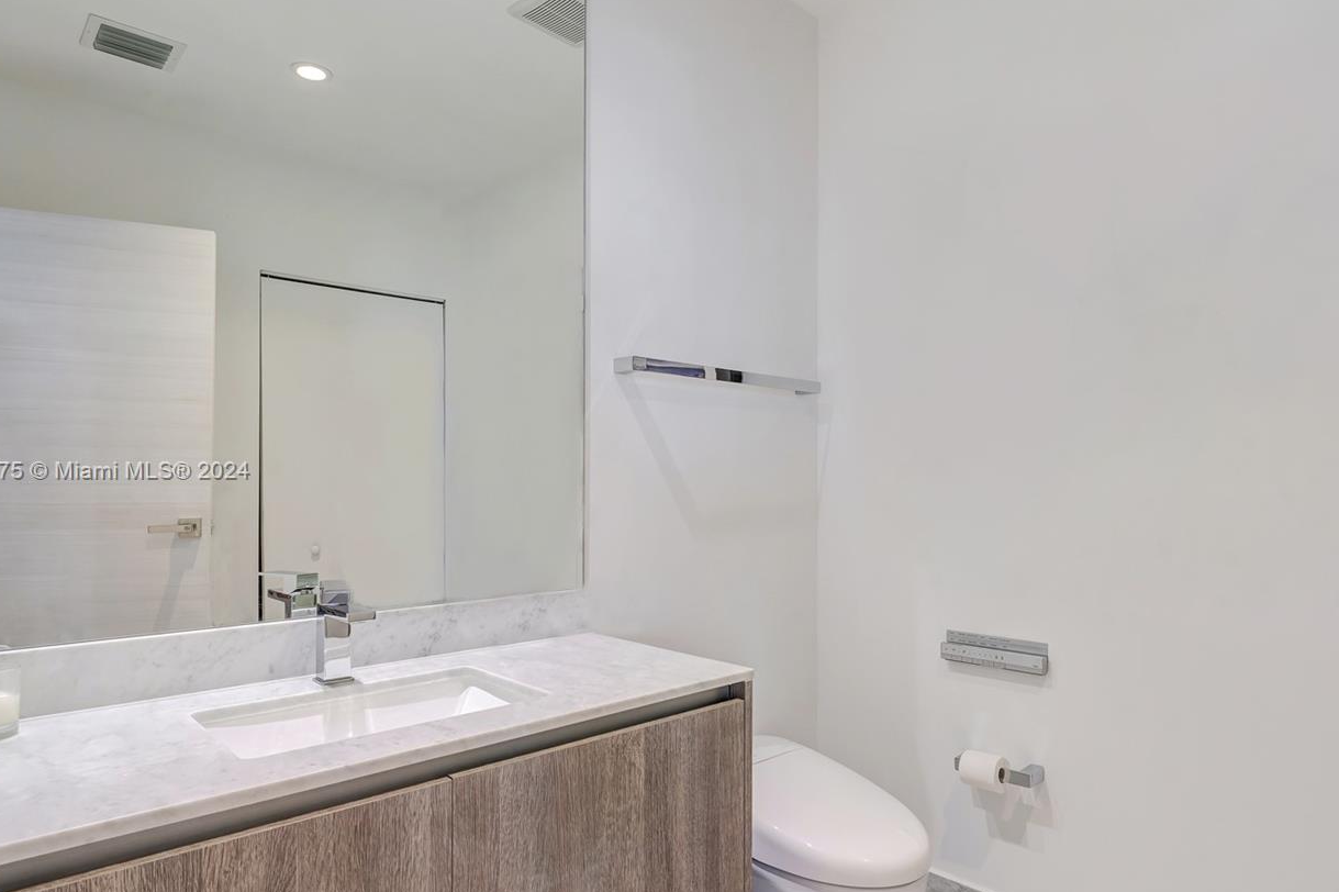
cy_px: 472
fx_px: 781
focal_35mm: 21
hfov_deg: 80.6
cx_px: 777
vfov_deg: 59.4
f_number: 10
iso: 250
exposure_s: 1/3.33
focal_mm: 16
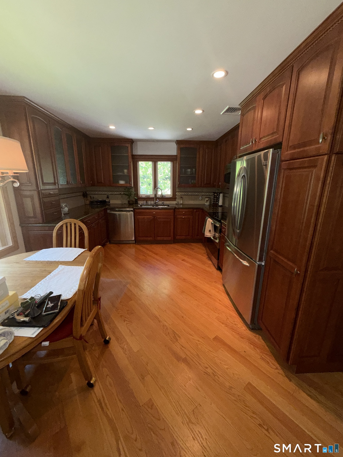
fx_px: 185
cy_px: 228
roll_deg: -0.3
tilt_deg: -13.9
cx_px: 172
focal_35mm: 14
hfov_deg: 85.7
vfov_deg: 102.1
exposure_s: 1/60
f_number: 2.2
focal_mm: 2.22
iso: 125
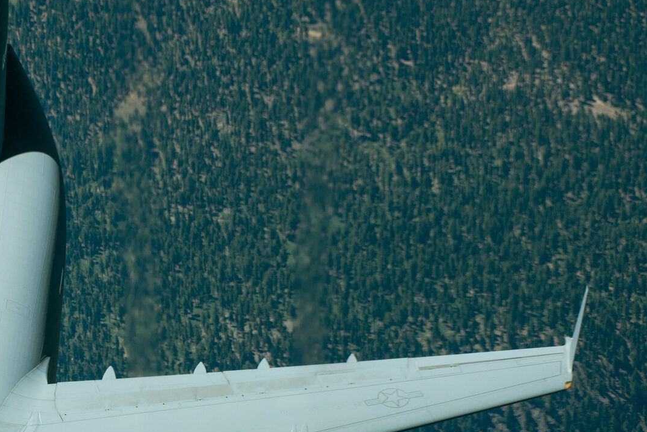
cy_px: 317
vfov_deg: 2.9
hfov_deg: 4.3
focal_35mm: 480
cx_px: 18
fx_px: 8628
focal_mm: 200
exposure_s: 1/1000
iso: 200
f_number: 5.6
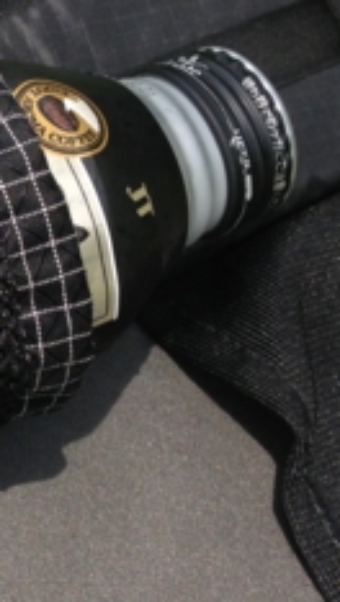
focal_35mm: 92
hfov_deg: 12.2
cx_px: -242
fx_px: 1471
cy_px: 252
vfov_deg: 23.1
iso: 50
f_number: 2.4
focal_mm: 4.13
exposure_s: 1/951
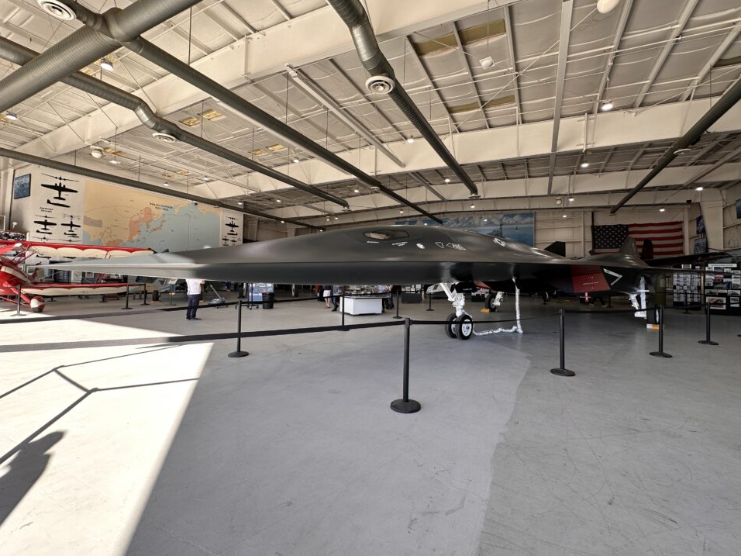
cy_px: 269
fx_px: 321
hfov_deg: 98.1
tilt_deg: +1.3
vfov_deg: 81.7
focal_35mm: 15
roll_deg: -1.1
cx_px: 392
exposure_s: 1/120
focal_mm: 2.22
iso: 40
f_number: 2.2
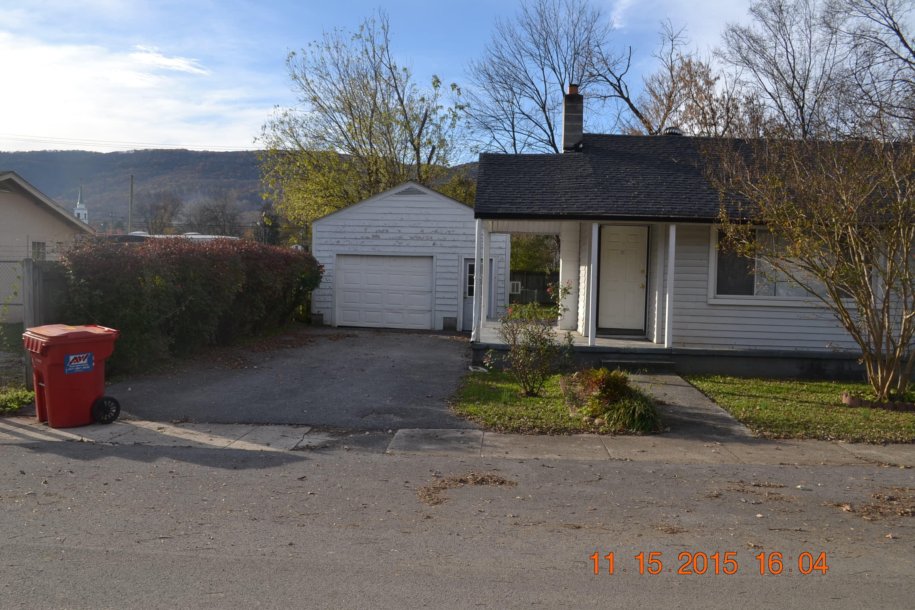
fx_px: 762
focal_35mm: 30
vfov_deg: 43.6
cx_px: 458
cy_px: 305
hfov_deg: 61.9
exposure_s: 1/200
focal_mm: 20
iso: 100
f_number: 7.1
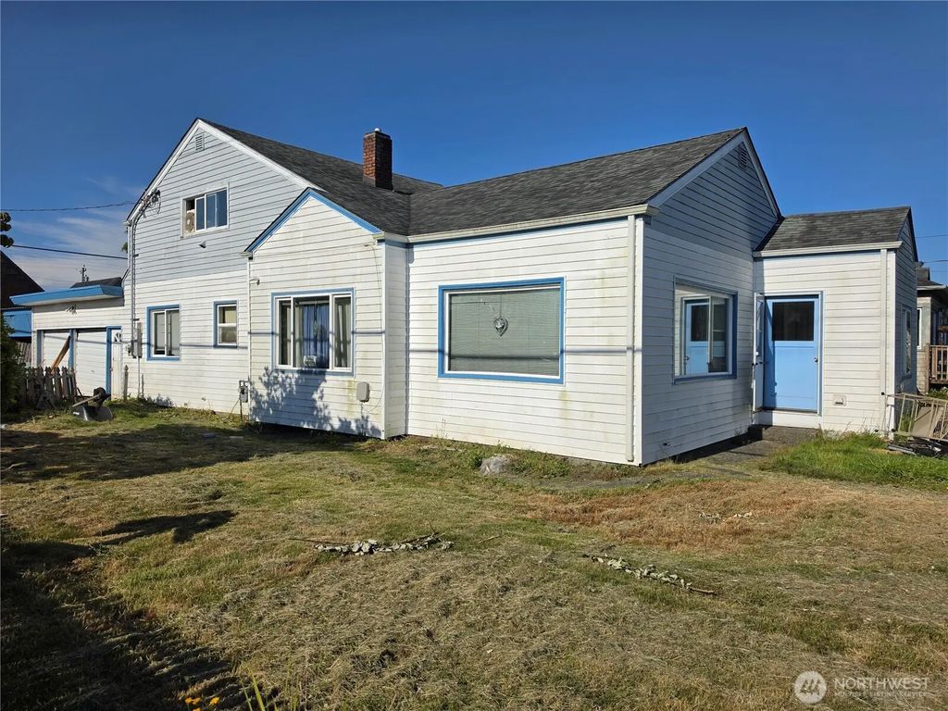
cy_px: 356
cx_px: 474
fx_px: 630
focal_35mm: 23
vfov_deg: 58.9
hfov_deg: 73.9
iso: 32
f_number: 1.4
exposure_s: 1/7939
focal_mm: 6.5
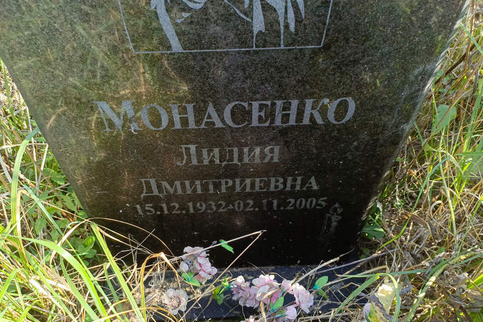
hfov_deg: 67.3
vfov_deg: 47.8
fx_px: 362
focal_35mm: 27
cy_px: 185
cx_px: 233
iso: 110
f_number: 1.69
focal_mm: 4.76
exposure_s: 1/145
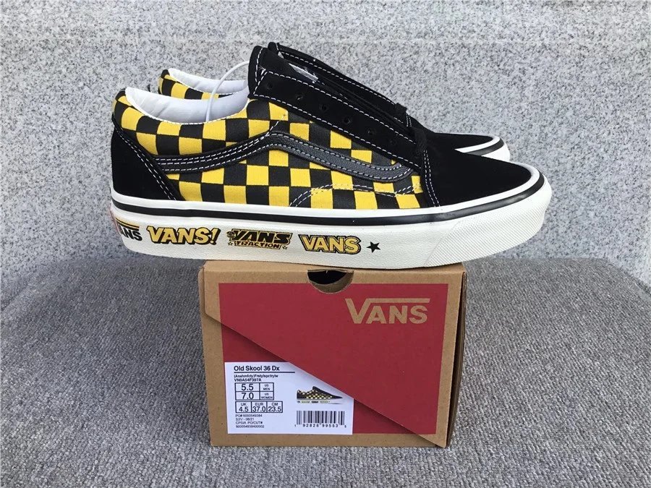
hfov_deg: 58.4
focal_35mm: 31
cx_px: 326
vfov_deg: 45.4
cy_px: 244
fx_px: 583
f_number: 2.4
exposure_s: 1/231
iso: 25
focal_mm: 3.3
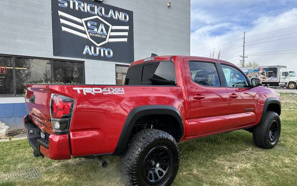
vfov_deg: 47.5
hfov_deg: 70.4
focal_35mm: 26
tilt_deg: -2.2
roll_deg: +1.3
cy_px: 106
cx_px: 147
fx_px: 210
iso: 80
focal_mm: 6.86
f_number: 1.78
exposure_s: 1/740
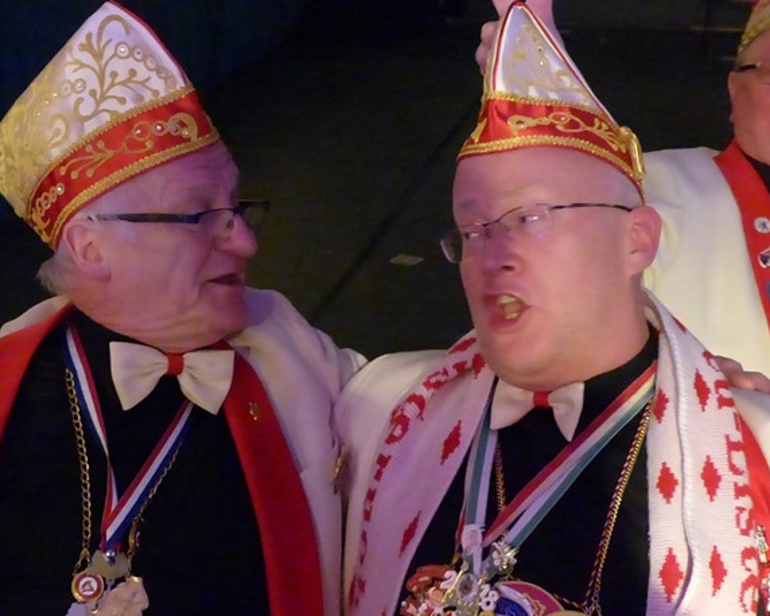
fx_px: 1505
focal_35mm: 66
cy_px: 309
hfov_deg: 28.7
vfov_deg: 23.2
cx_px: 359
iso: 3200
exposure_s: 1/50
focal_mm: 11.4
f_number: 2.8
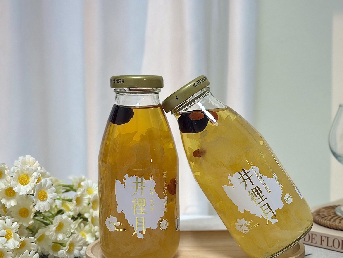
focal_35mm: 57
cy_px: 151
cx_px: 193
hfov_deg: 33.7
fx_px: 565
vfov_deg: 25.6
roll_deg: +0.4
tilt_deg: -6.3
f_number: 1.78
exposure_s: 1/120
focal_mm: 6.86
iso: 160
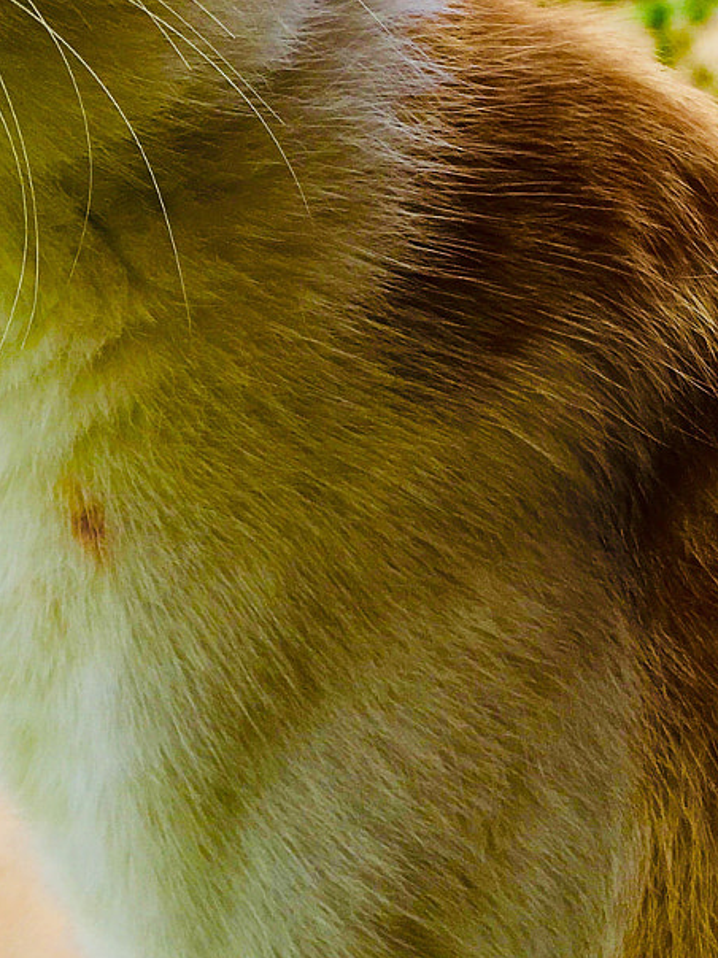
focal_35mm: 77
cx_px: -133
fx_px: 2130
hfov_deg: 18.2
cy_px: 465
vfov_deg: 25.3
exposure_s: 1/475
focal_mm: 4.15
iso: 25
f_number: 2.2
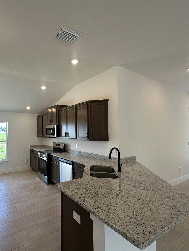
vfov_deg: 84.7
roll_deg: +0.0
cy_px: 124
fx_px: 138
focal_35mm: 19
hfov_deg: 66.4
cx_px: 60
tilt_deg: +3.8
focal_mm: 2.22
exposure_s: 1/120
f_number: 2.2
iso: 80
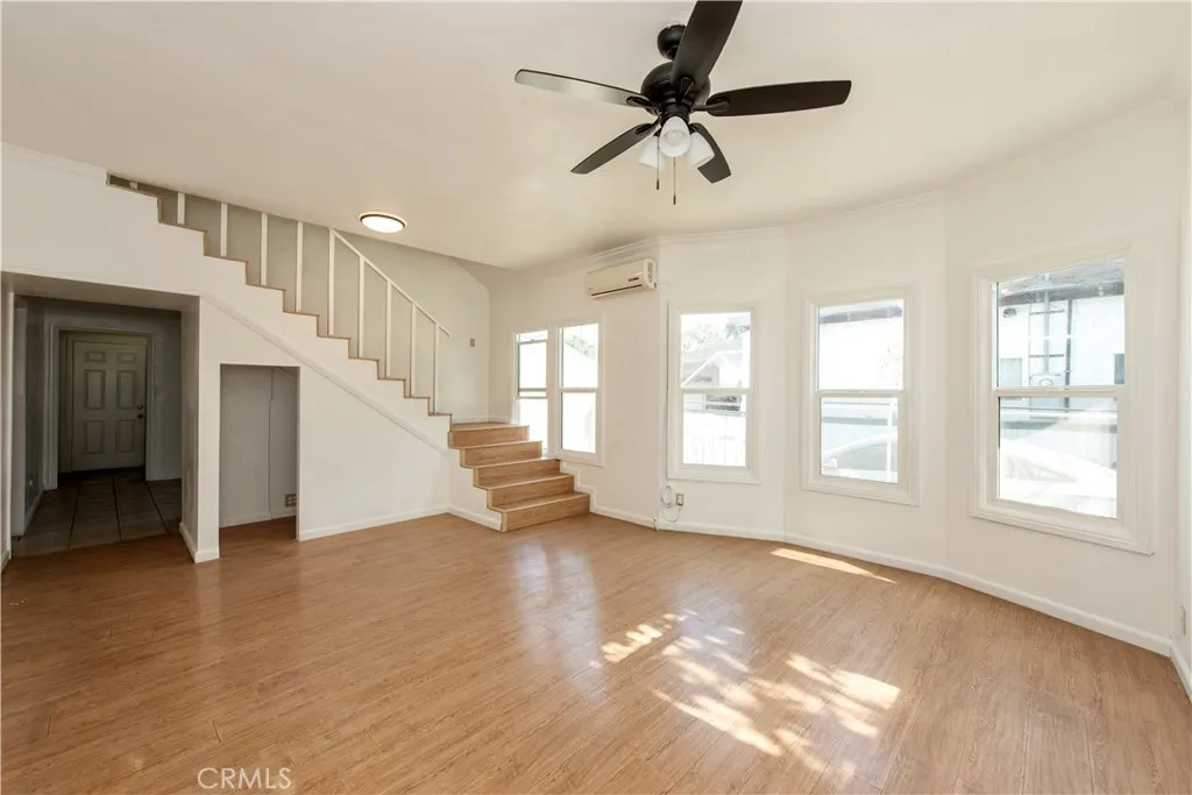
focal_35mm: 14
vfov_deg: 81.2
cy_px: 398
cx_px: 596
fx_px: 464
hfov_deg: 104.2
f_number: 5.6
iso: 320
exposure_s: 1/125
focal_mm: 14
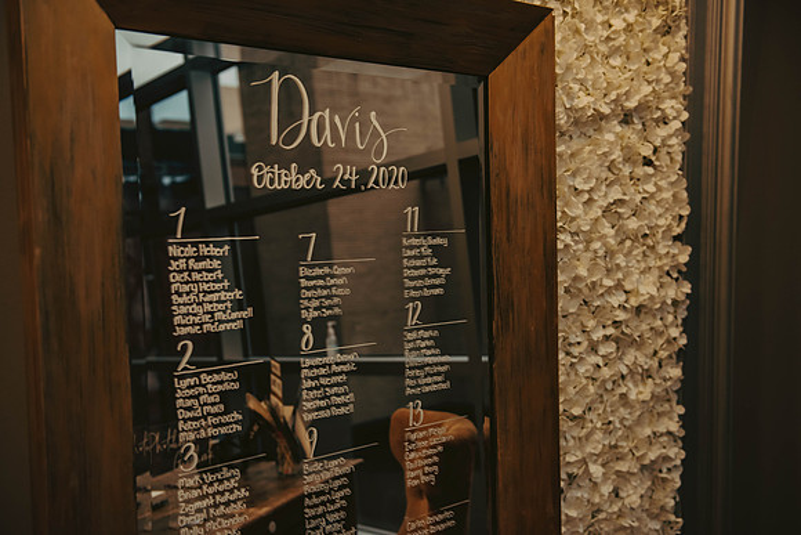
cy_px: 268
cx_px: 400
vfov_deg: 35.1
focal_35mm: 38
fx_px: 846
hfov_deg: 50.7
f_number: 3.2
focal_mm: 38
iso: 1250
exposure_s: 1/250
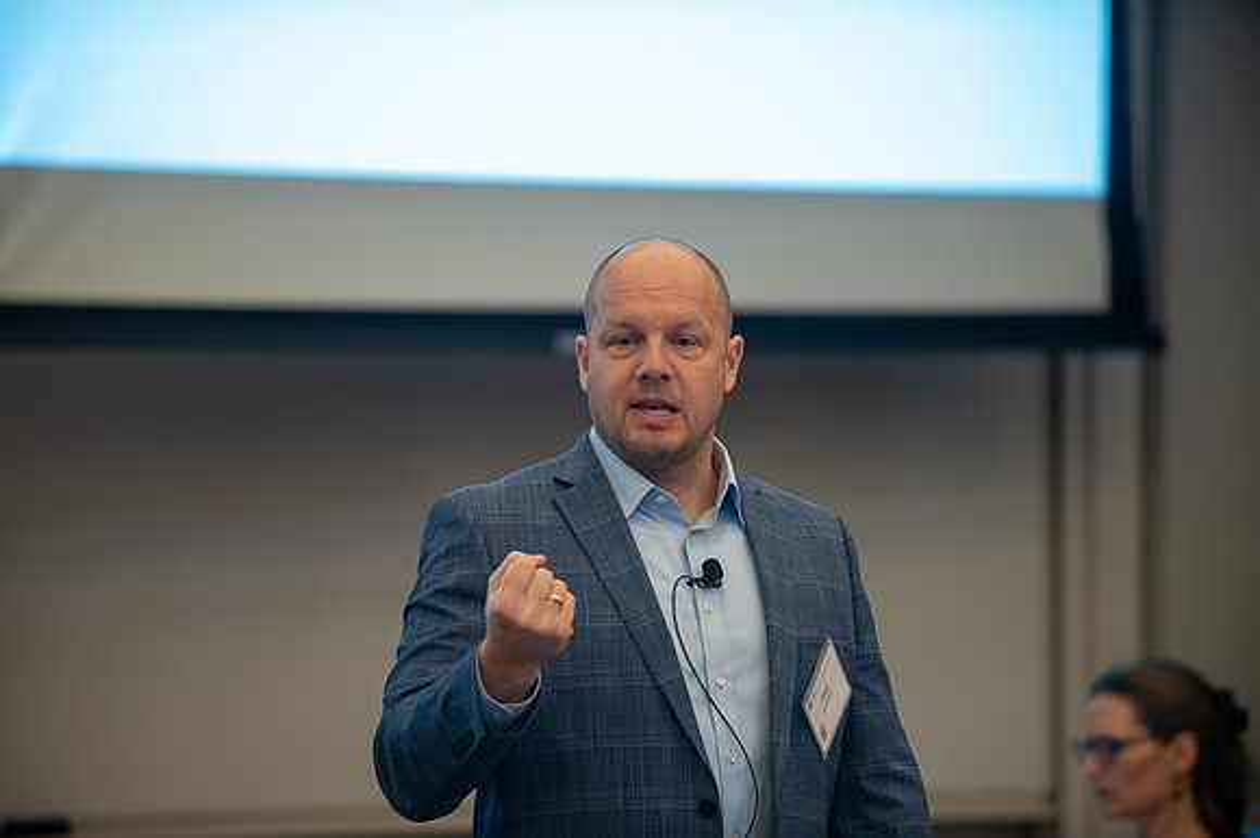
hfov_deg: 10.3
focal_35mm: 200
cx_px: 630
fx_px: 7003
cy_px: 419
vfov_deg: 6.9
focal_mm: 200
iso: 2000
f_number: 2.8
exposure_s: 1/160
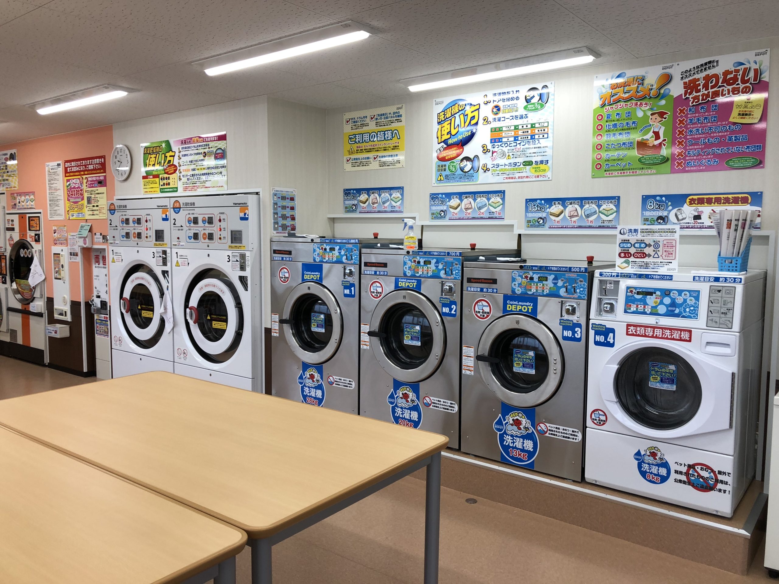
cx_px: 390
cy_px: 292
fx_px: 630
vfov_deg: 49.7
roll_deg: +1.0
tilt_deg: -5.5
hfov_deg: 63.4
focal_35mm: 28
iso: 32
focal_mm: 3.99
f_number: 1.8
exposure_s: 1/100
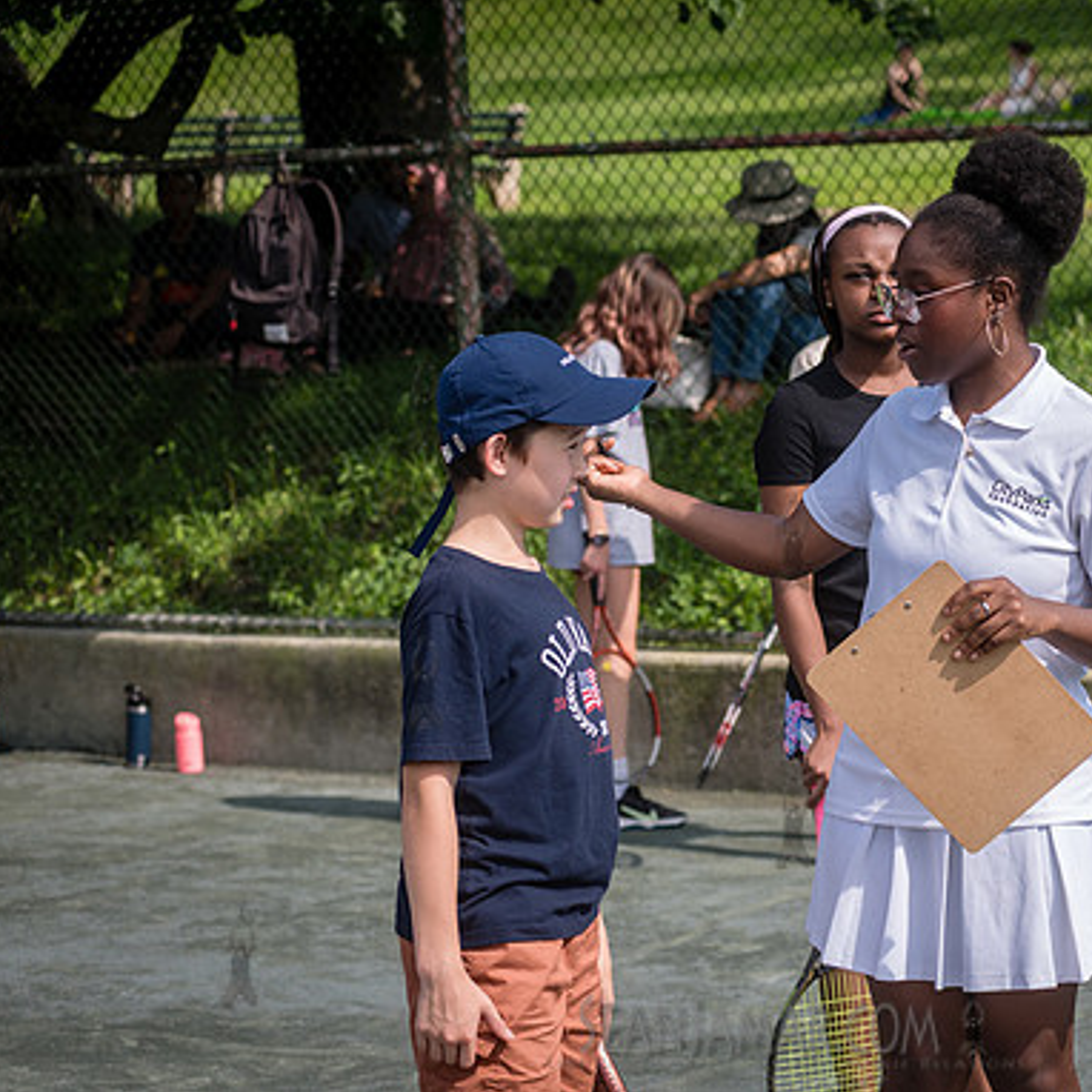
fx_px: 3962
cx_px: 827
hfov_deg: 15.6
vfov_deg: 15.7
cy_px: 540
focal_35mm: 111
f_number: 4.5
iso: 250
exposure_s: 1/1250
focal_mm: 80
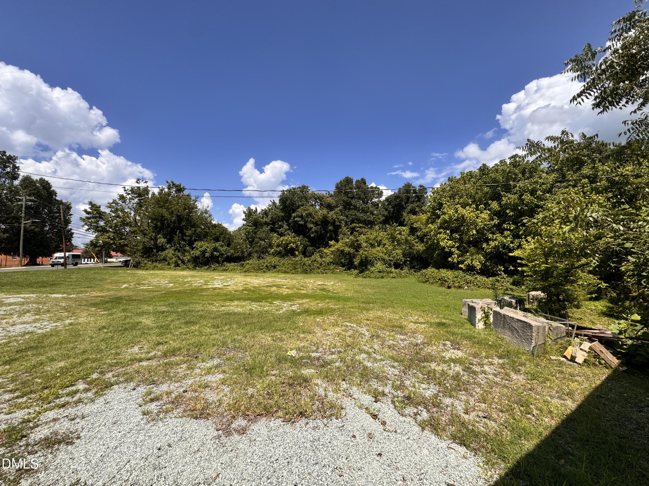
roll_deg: +0.4
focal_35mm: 14
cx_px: 324
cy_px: 243
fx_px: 262
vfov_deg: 85.7
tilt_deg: +3.6
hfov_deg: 102.1
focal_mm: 2.22
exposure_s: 1/1506
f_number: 2.2
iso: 50
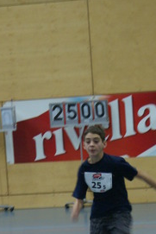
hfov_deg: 6.6
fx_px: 1357
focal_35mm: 209
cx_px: 63
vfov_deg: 9.8
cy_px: 216
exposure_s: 1/40
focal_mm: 70
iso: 800
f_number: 5.6
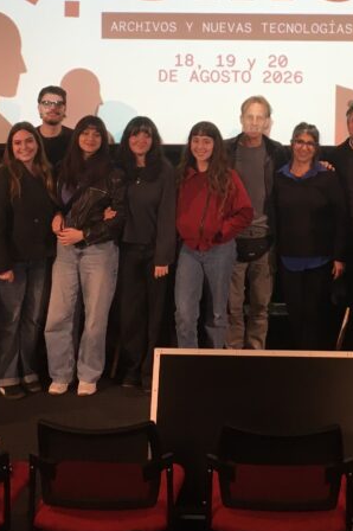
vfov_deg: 28.5
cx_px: 270
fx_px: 1016
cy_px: 94
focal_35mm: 69
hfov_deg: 19.5
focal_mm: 4.15
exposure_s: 1/33
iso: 64
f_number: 2.2
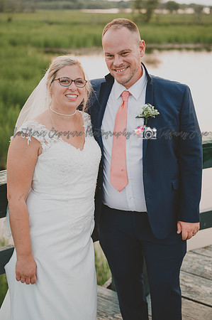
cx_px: 106
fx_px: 443
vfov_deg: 39.6
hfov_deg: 26.9
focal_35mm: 50
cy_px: 160
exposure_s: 1/160
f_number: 2.8
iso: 400
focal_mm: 50
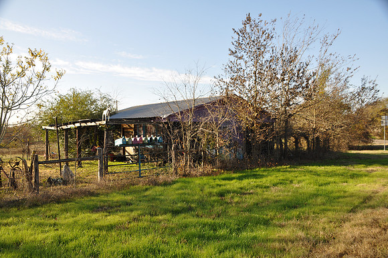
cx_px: 194
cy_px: 129
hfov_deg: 62.0
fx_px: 323
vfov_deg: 43.5
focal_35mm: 30
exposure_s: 1/160
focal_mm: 20
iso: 200
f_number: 6.3
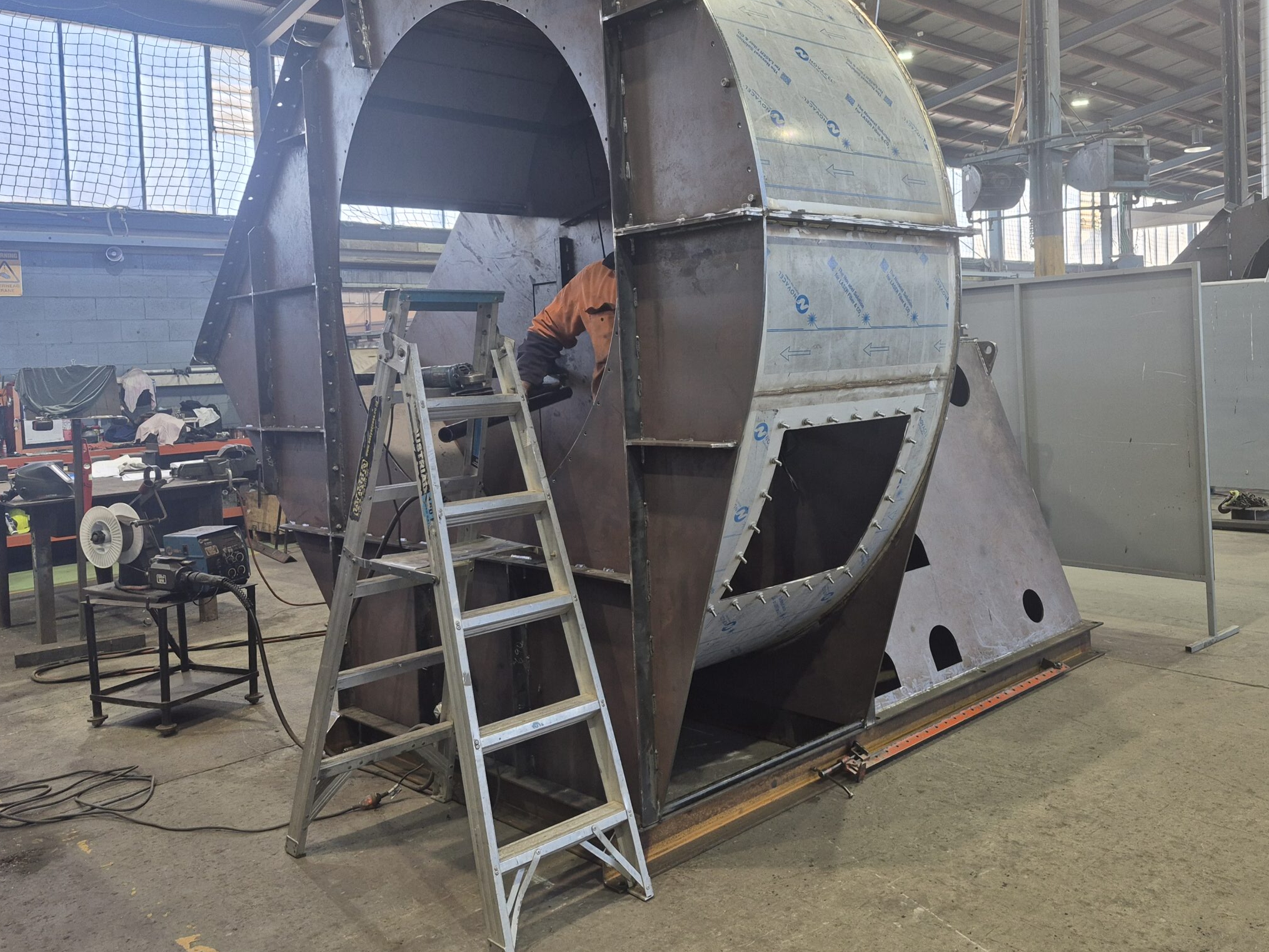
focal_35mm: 29
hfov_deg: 61.0
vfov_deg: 47.9
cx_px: 772
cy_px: 369
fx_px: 1063
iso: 100
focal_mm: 5.4
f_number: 1.8
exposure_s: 1/100
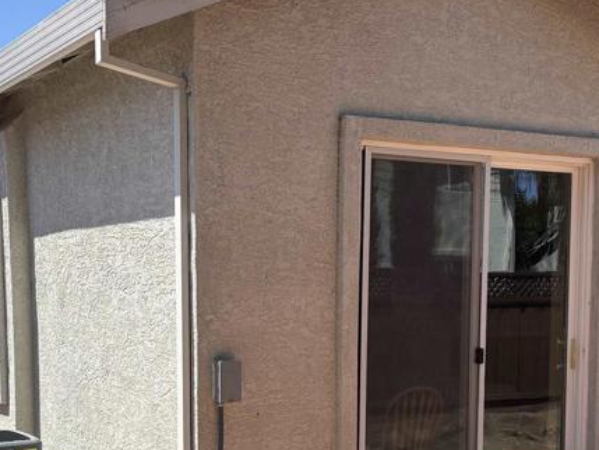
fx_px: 1073
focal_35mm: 62
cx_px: 235
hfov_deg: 31.1
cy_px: 398
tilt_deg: -5.4
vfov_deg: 23.1
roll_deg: +0.1
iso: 50
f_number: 1.6
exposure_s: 1/2933
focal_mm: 5.96
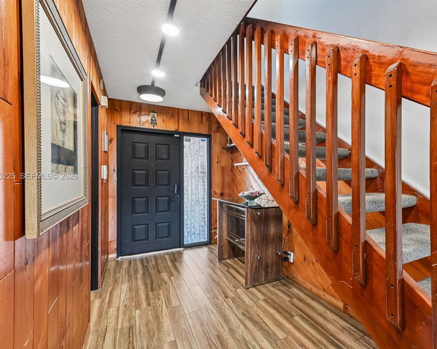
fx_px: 207
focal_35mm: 16
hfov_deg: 92.8
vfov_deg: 80.4
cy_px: 177
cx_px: 240
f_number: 9
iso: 320
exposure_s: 1/4
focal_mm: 14
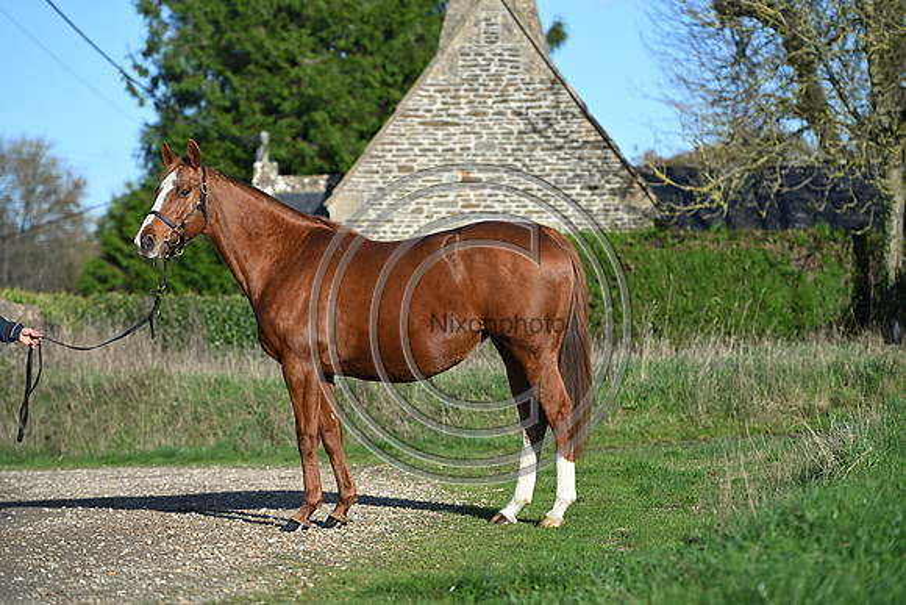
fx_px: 3071
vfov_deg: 11.2
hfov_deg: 16.8
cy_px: 302
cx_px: 453
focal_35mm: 122
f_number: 3.5
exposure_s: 1/1250
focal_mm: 122
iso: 110
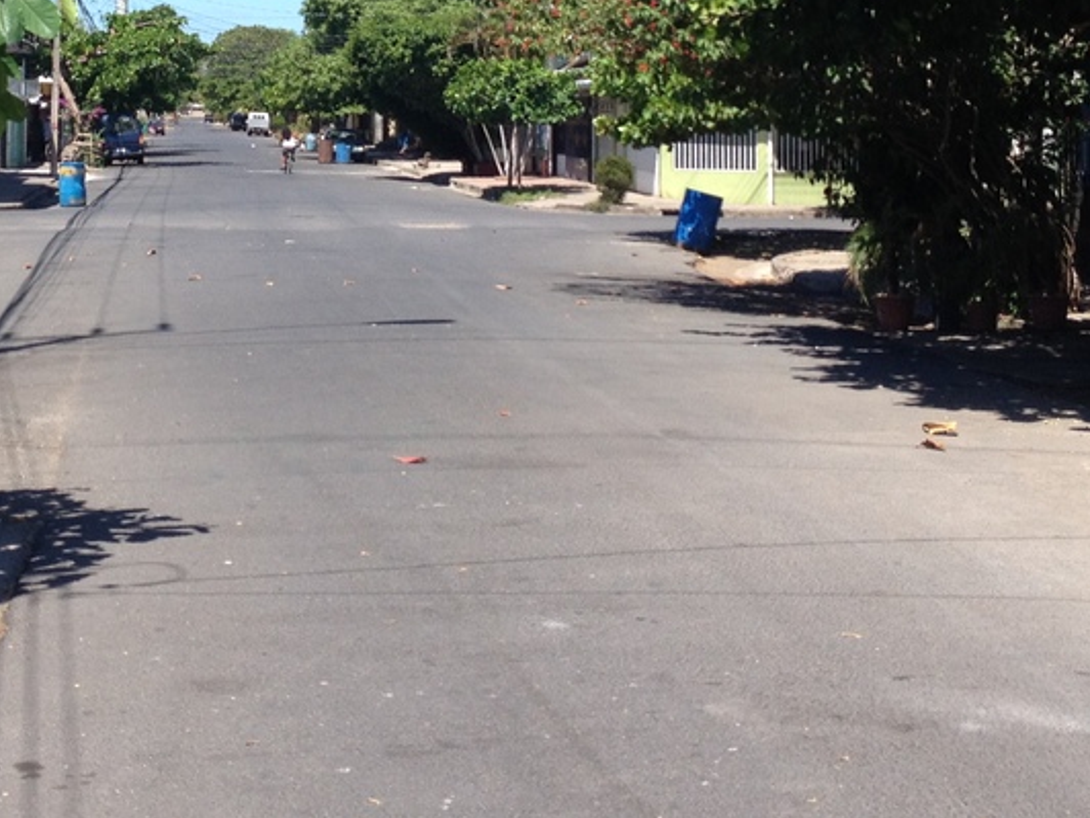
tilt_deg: -0.7
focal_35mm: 79
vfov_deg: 18.3
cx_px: 328
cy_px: 35
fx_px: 2488
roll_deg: -0.1
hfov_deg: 24.5
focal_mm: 4.28
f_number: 2.4
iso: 50
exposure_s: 1/1104
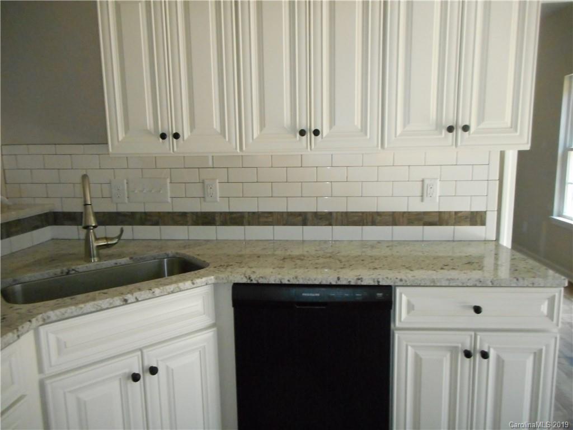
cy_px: 215
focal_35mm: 25
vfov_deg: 54.9
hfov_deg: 69.4
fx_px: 414
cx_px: 286
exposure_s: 1/25
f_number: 3.7
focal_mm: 4.5
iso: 720
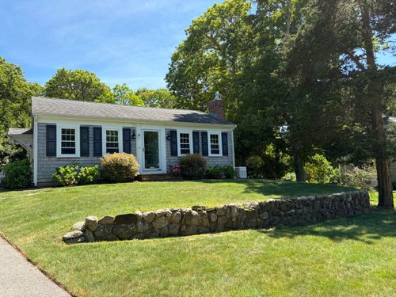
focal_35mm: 26
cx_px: 198
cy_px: 148
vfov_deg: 53.1
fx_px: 297
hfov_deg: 67.3
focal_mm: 5.96
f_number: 1.6
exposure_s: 1/1337
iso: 64
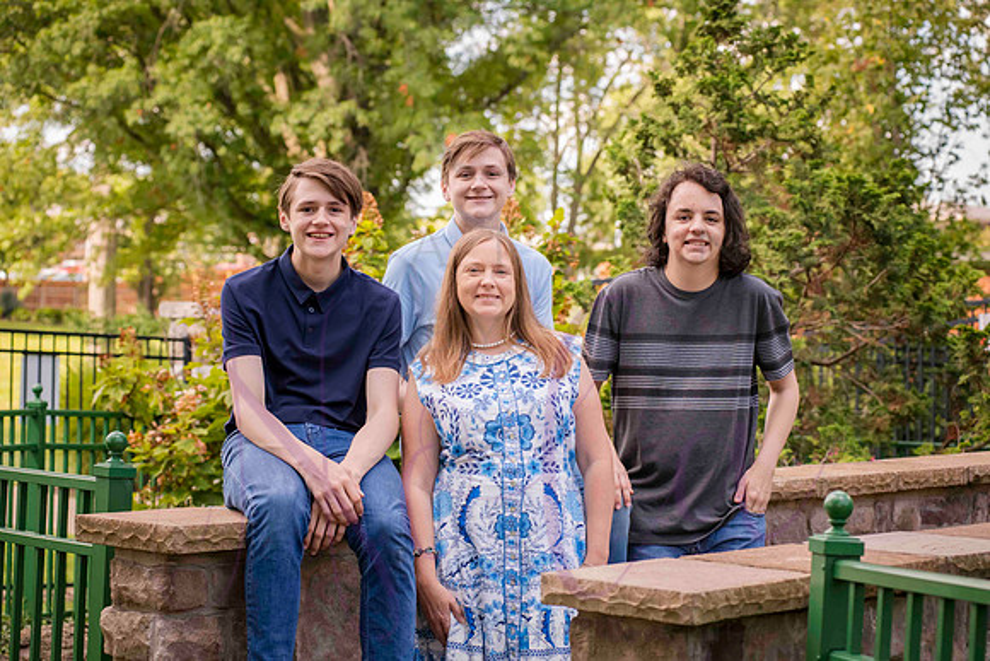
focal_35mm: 80
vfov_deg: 17.1
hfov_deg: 25.4
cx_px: 495
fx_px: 2200
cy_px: 330
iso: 400
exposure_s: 1/320
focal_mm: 80
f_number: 6.3
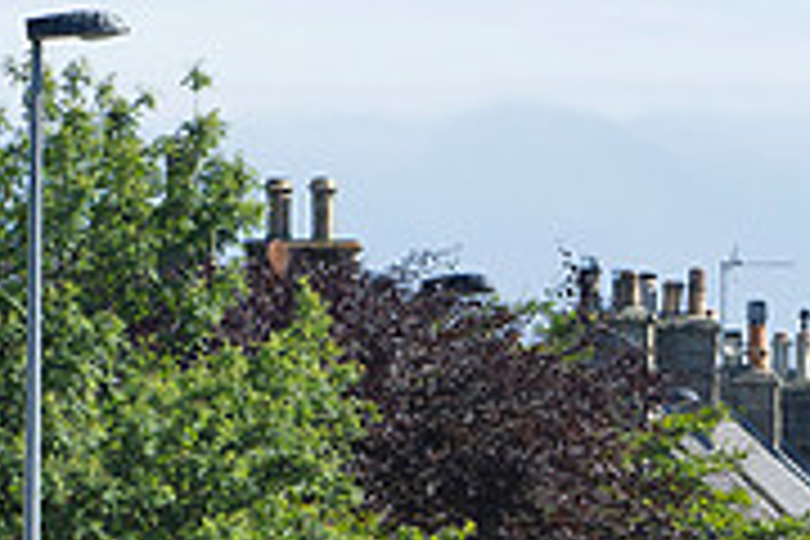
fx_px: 13206
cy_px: 590
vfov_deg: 2.3
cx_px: 742
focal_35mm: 587
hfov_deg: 3.5
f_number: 22
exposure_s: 1/125
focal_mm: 160
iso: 800
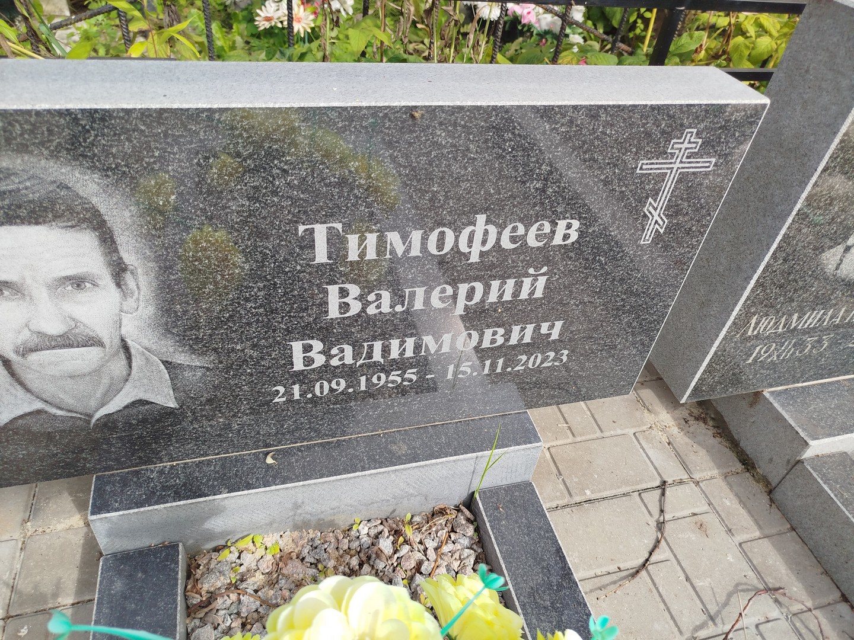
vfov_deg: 56.8
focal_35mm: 24
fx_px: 592
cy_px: 320
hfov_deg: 71.6
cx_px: 427
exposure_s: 1/515
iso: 50
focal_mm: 5.31
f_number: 1.7
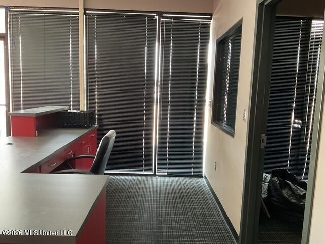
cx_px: 162
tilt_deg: -8.0
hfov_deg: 61.7
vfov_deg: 48.2
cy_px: 122
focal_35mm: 29
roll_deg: -1.5
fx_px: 272
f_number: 1.8
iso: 250
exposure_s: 1/40
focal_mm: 3
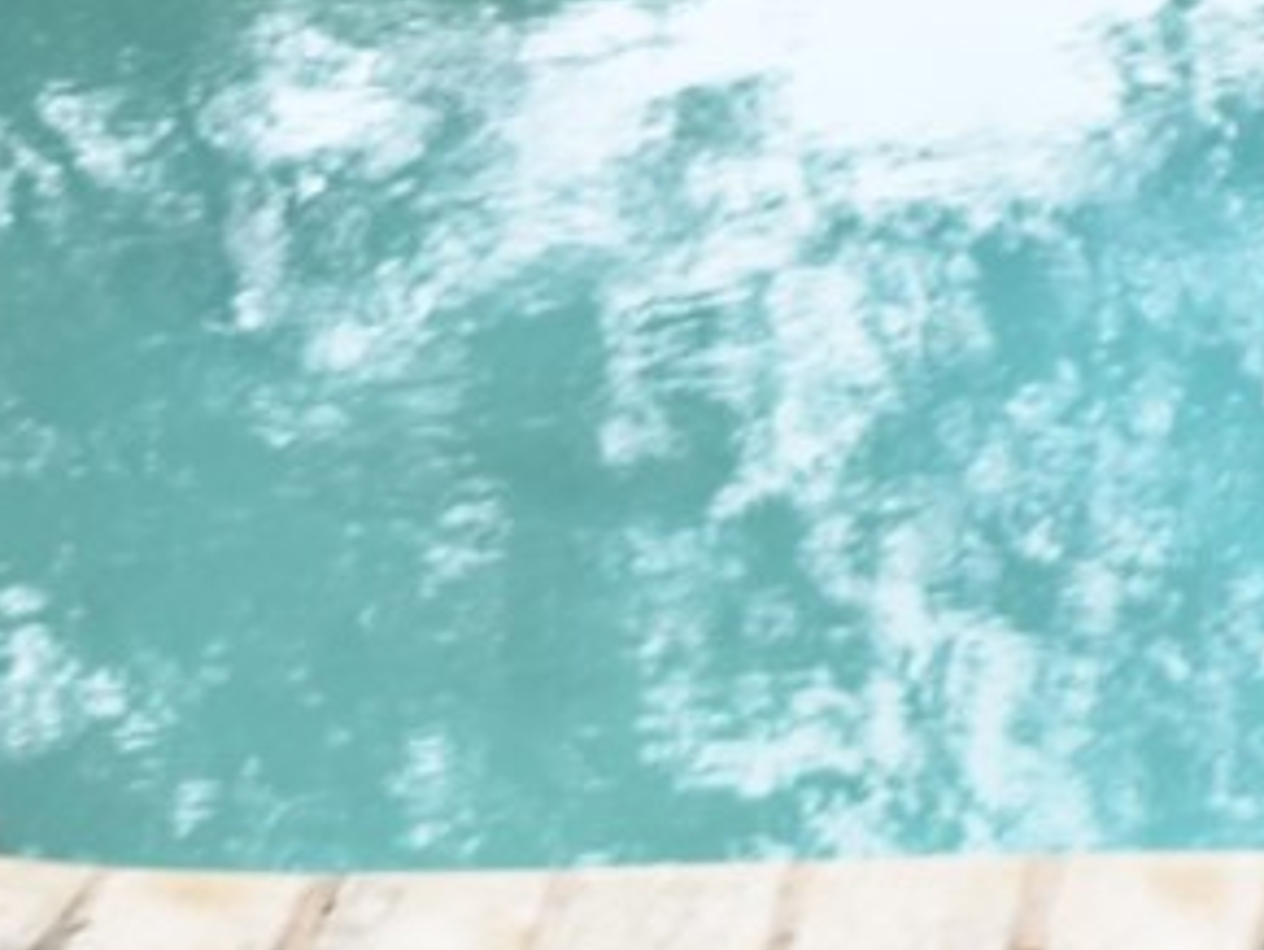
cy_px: -1116
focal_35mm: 216
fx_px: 7894
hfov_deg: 8.6
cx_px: 2667
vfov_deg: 6.6
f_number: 7.1
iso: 400
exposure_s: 1/200
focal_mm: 20
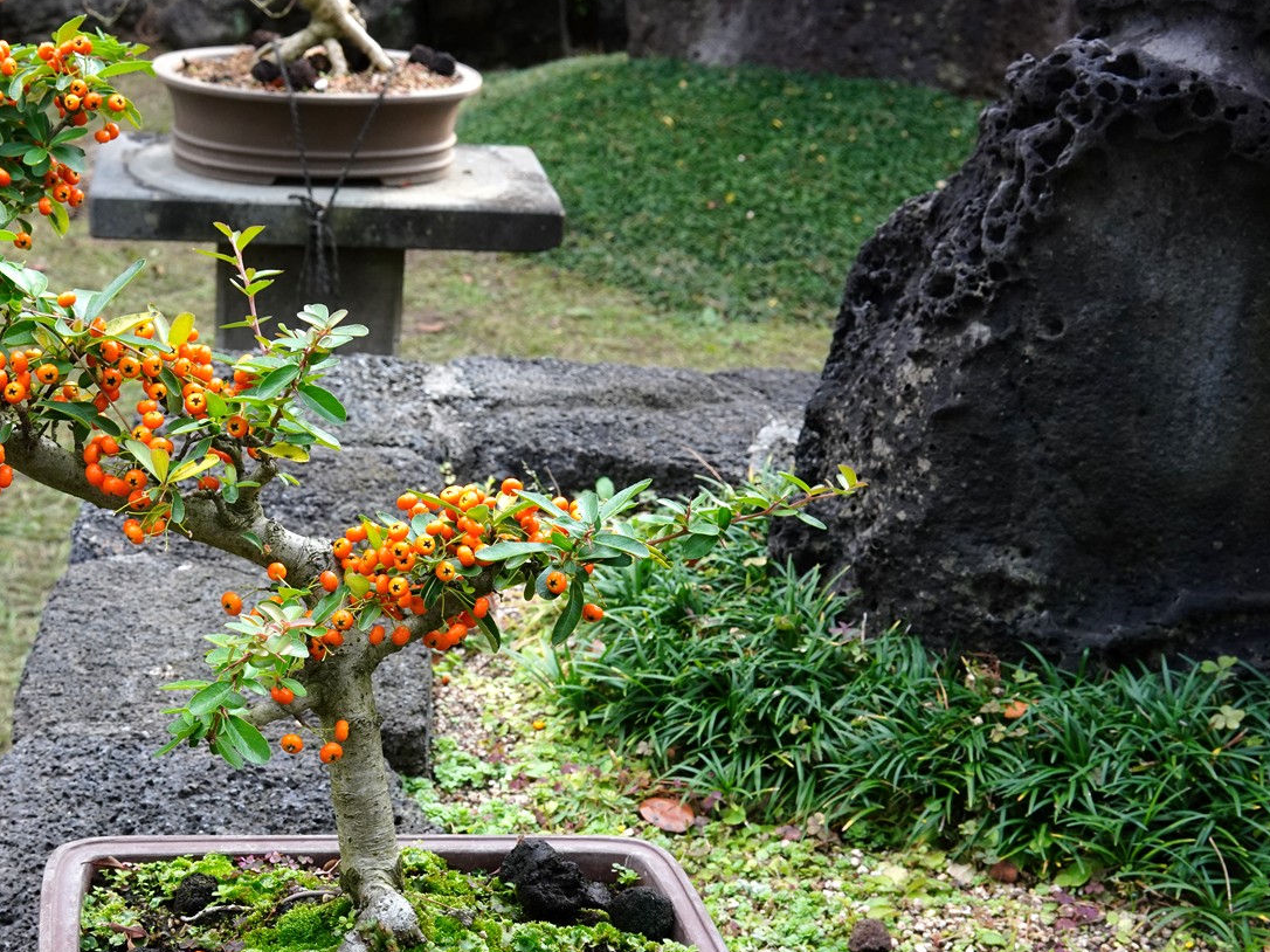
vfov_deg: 23.6
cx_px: 412
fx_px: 2274
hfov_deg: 30.9
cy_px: 586
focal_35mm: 62
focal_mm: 35
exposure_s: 1/100
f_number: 10
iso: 1000
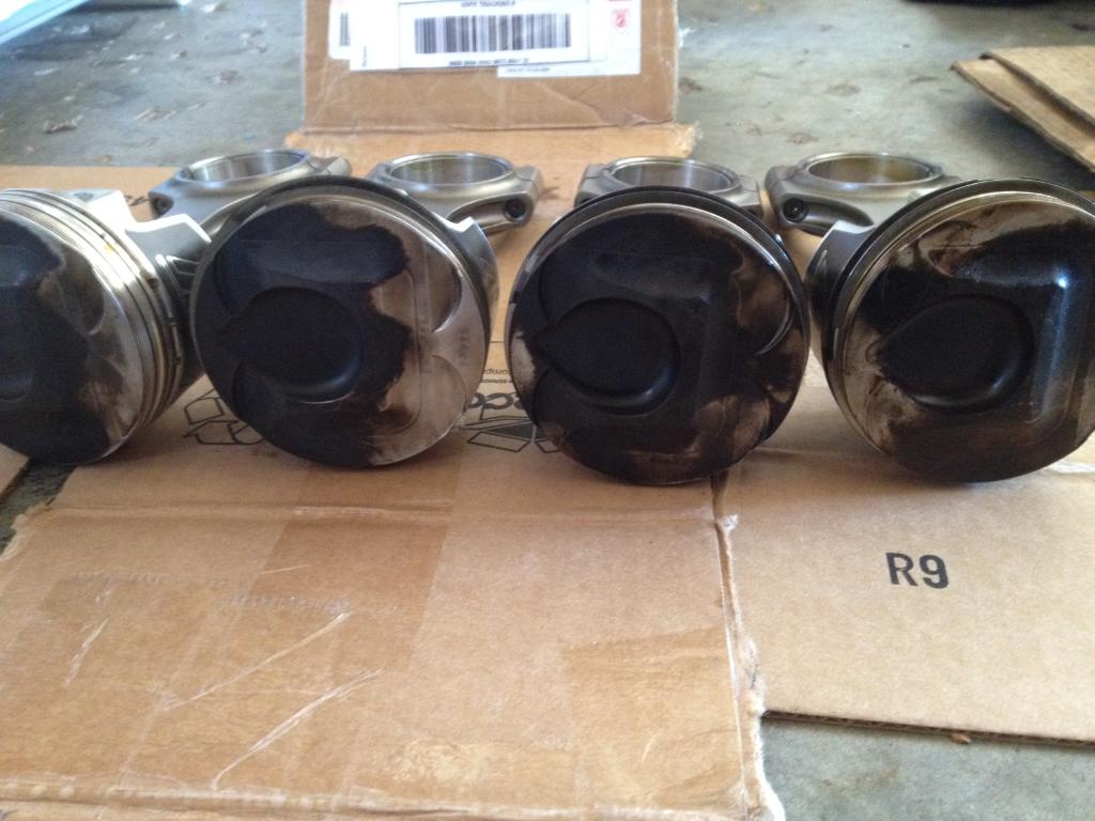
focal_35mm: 35
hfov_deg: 52.6
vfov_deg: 40.7
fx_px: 1107
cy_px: 410
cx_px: 548
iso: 400
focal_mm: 4.3
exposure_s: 1/15
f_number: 2.4
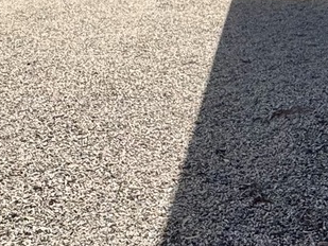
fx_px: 645
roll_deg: +1.7
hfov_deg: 27.4
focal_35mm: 68
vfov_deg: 19.1
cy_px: -116
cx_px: 305
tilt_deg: -1.0
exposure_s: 1/1832
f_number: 2.2
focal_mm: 2.22
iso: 50
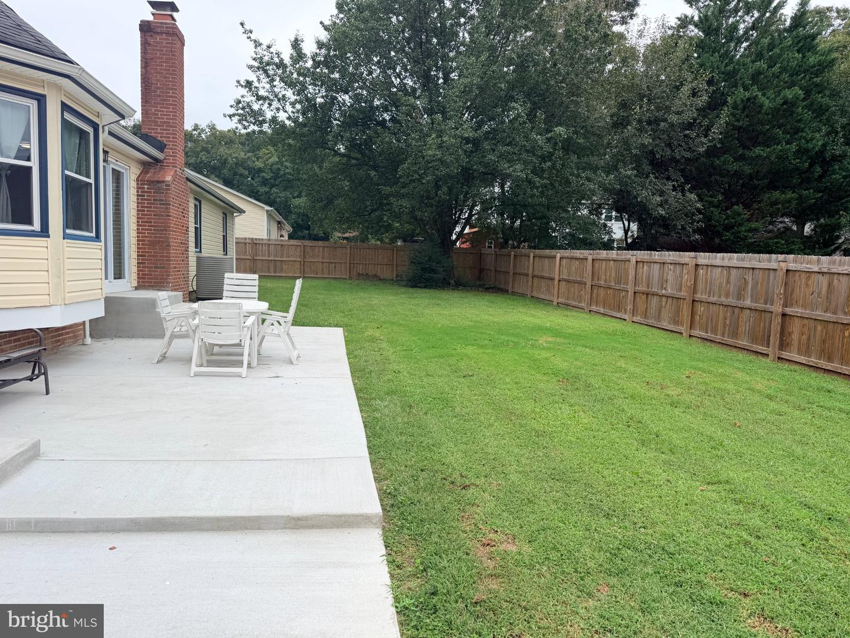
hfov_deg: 71.6
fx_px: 589
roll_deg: -1.9
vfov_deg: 56.8
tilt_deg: -5.3
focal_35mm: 24
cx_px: 425
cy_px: 319
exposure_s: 1/1174
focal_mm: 6.76
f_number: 1.78
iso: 80
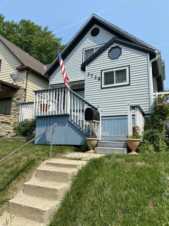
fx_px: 169
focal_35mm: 26
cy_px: 113
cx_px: 84
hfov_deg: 53.0
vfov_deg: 67.3
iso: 32
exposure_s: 1/3300
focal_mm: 4.25
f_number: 1.8
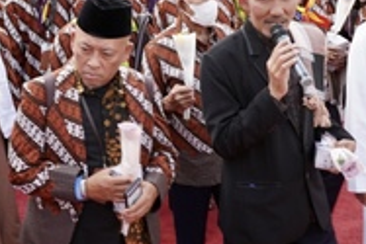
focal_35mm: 69
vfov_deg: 19.7
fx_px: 702
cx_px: 206
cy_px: 78
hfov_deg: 29.2
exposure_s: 1/50
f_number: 3.5
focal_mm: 16
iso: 100
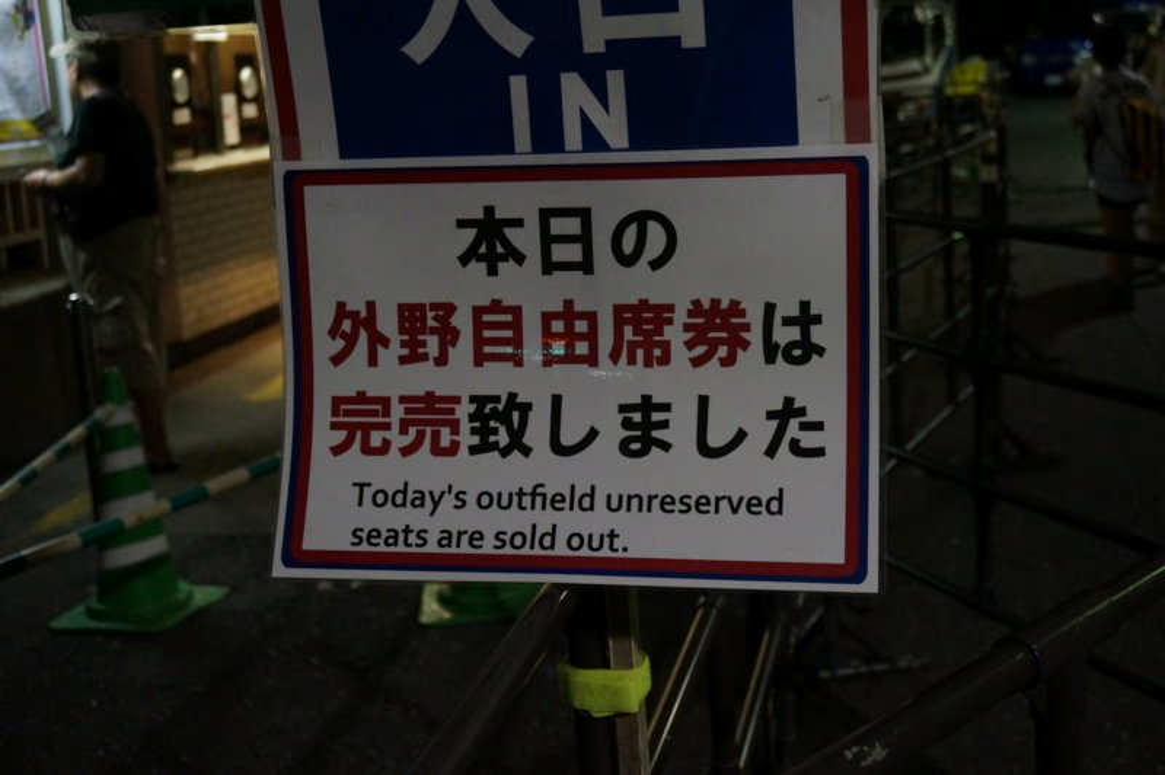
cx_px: 582
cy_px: 388
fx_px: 1552
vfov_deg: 28.0
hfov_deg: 41.1
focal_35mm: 48
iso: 3200
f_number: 5
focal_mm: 32
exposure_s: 1/80
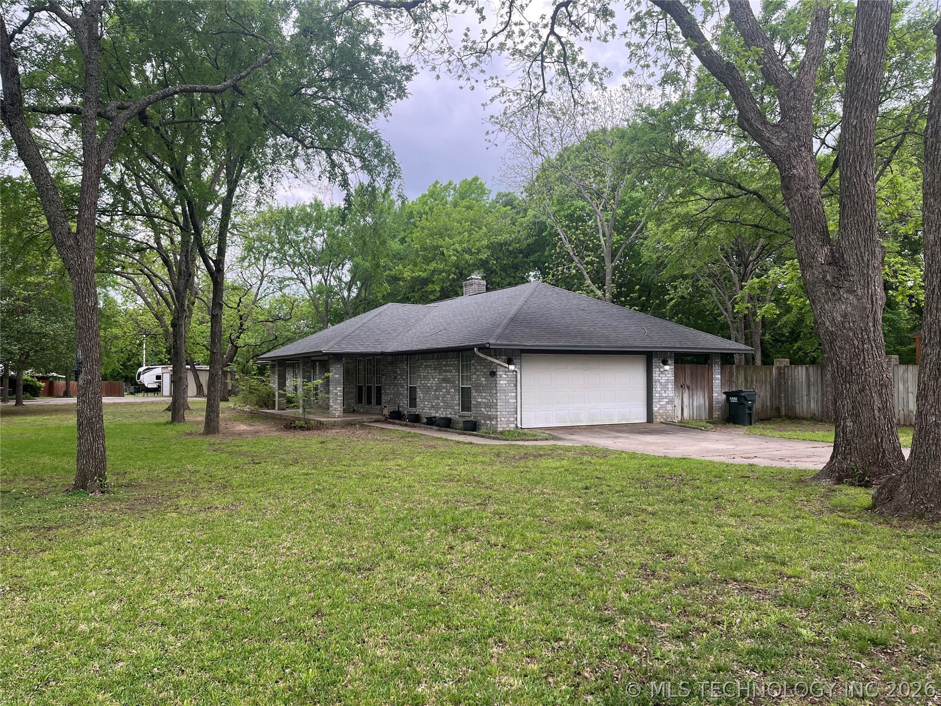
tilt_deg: +1.9
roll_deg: +0.6
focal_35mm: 26
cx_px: 470
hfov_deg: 67.3
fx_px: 707
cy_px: 353
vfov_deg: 53.1
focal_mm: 5.1
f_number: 1.6
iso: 50
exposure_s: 1/296
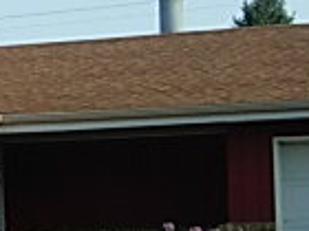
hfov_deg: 10.6
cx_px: -260
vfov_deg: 8.5
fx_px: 1553
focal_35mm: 174
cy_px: 134
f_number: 4.8
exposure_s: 1/406
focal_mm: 7.8
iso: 79
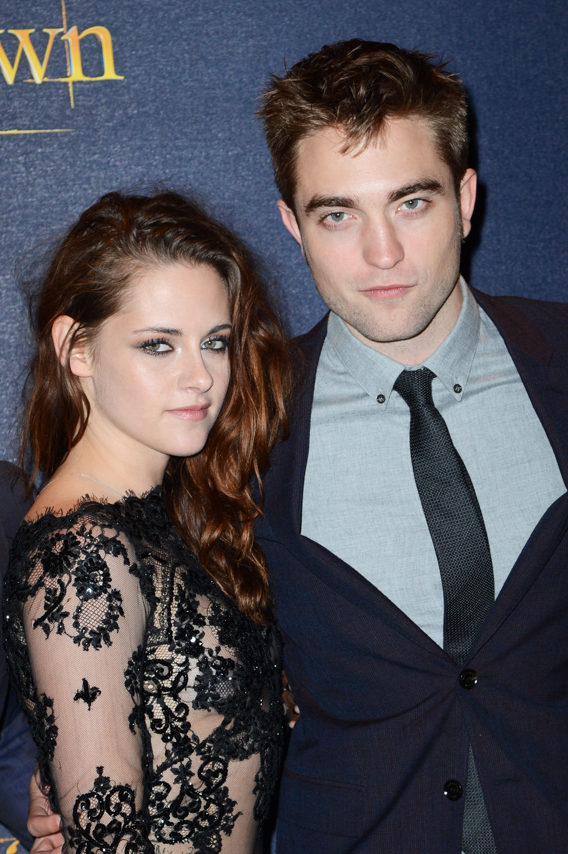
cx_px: 284
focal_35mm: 92
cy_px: 427
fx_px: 2179
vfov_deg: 22.2
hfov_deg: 14.8
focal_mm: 92
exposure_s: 1/250
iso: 800
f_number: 6.3
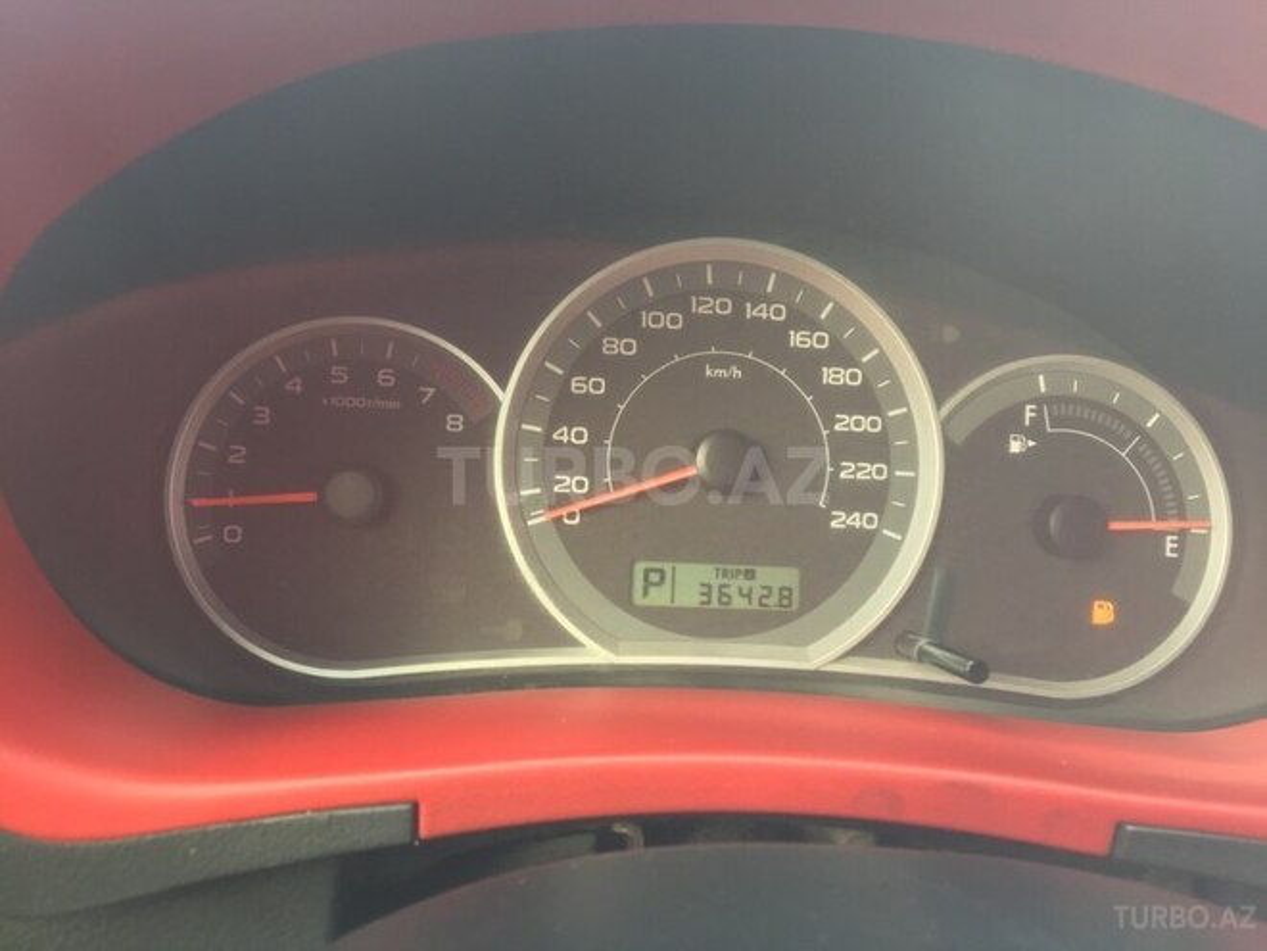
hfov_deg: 61.7
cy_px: 476
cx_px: 634
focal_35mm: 29
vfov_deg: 48.2
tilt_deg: -18.5
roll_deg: -4.1
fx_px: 1061
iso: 50
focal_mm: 4.15
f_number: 2.2
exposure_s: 1/33
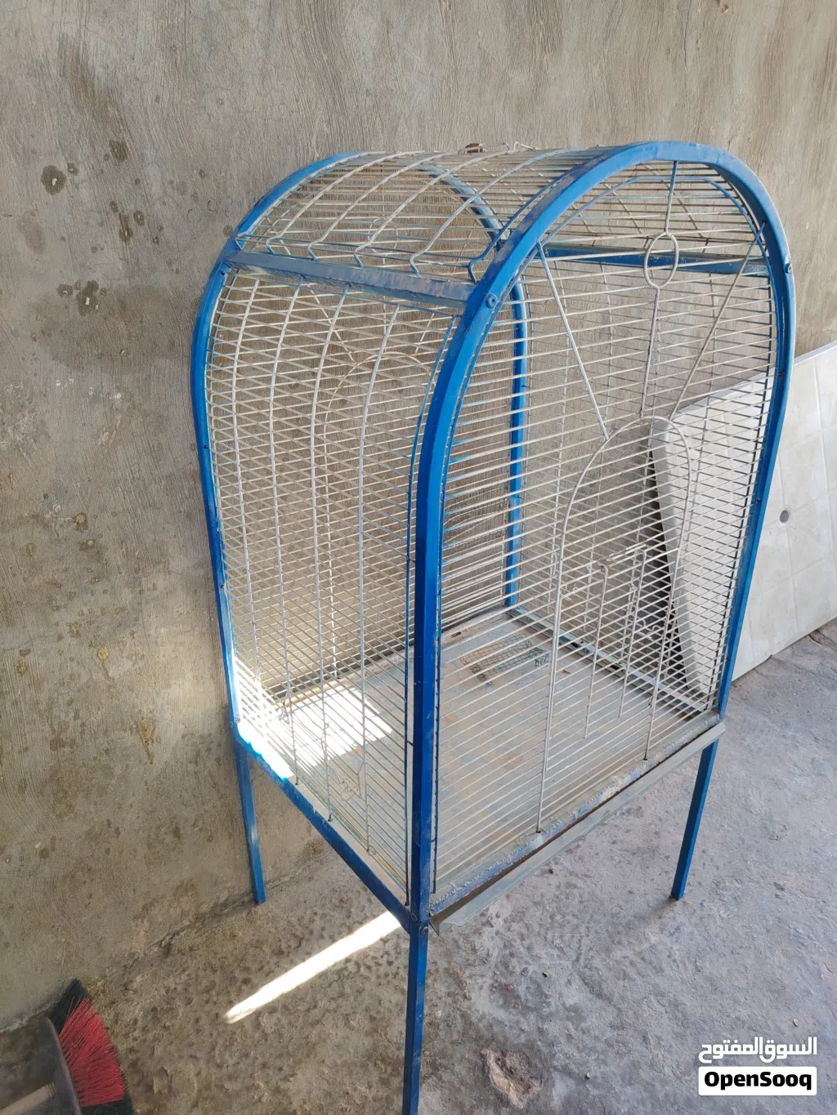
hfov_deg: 56.8
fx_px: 774
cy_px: 558
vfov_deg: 71.6
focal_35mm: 24
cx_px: 418
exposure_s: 1/50
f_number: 1.75
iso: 422
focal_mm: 5.25
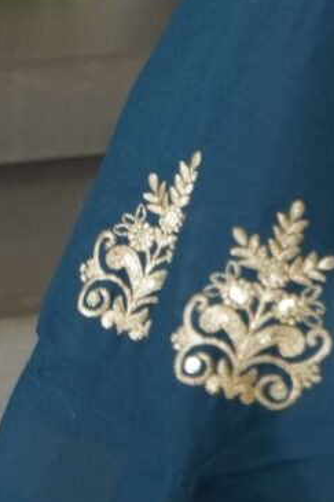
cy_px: -756
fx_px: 5747
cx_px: 1125
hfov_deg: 3.2
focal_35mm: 413
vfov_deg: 4.8
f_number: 3.2
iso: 800
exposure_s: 1/200
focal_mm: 58.8
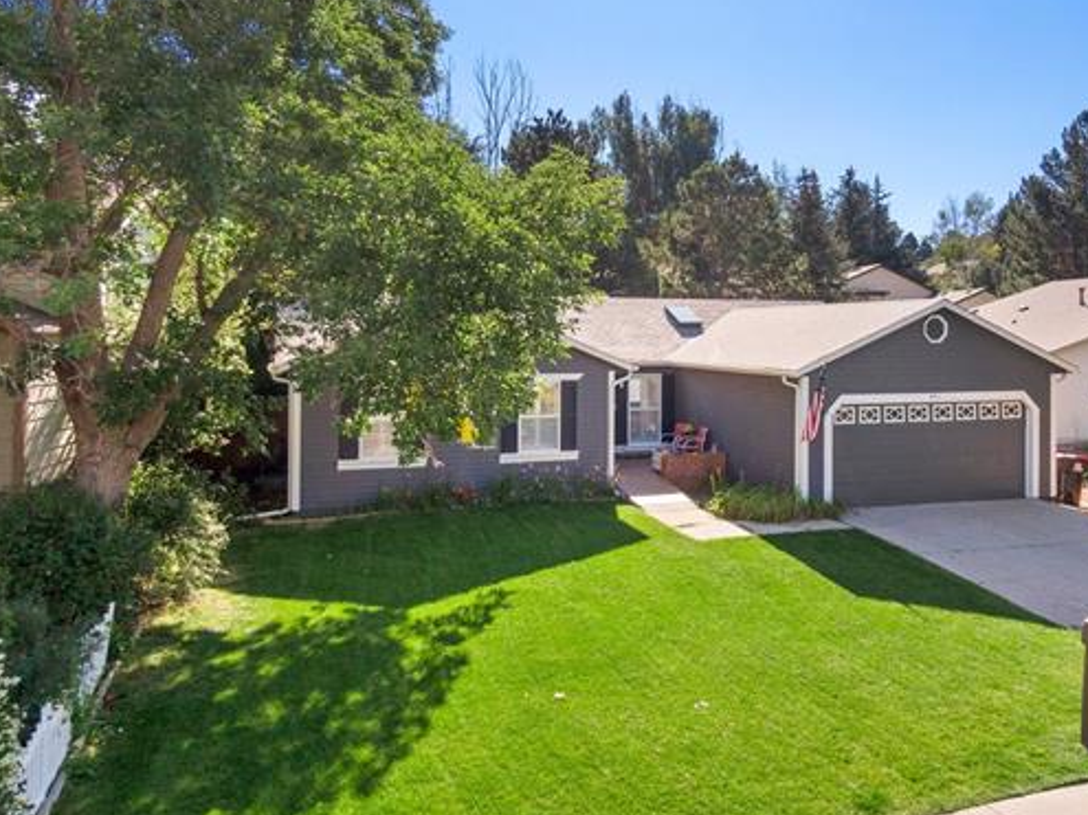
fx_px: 974
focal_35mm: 31
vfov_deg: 45.3
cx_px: 695
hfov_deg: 57.5
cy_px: 339
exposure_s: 1/30
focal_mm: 4.39
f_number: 2.8
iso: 100
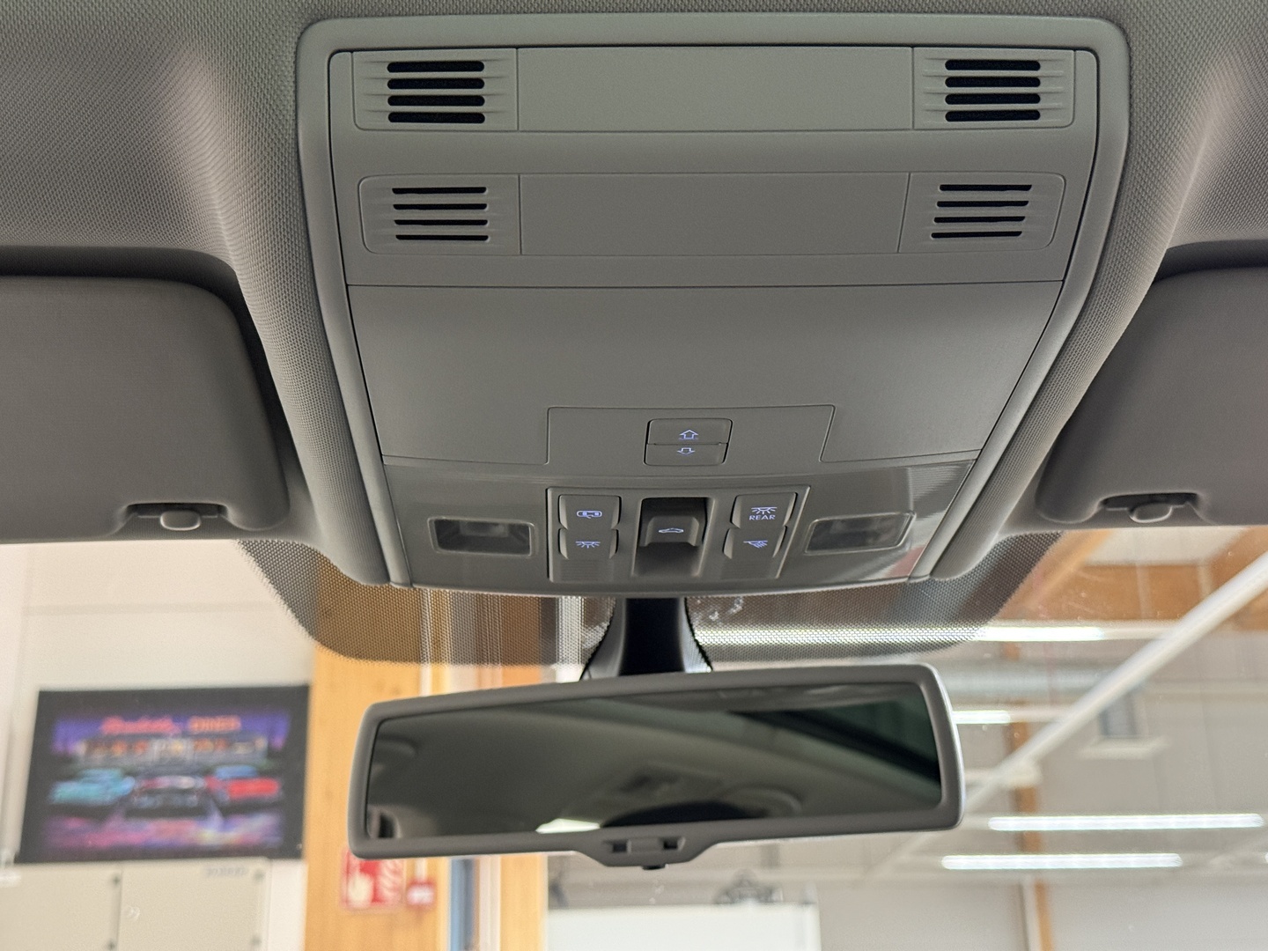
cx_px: 634
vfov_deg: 30.3
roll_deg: +1.0
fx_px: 1758
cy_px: 476
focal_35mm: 48
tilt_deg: +19.5
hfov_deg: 39.7
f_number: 1.78
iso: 320
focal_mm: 6.76
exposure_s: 1/33
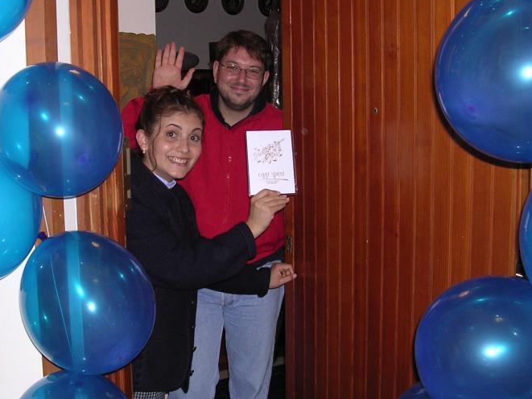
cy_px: 169
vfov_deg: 31.5
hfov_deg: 41.0
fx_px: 707
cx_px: 213
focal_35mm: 46
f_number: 2.8
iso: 155
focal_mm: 5.8
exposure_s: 1/60.1
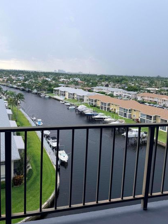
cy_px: 100
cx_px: 86
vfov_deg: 61.5
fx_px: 188
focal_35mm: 29
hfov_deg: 48.2
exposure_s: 1/840
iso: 80
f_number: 1.78
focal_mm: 6.76
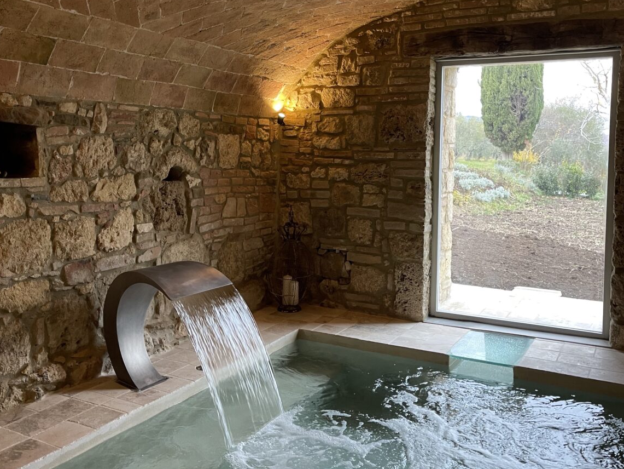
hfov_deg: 52.6
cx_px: 310
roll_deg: -1.3
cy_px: 177
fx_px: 631
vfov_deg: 40.4
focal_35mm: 35
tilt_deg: -2.9
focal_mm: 5.1
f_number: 1.6
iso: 160
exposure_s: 1/60
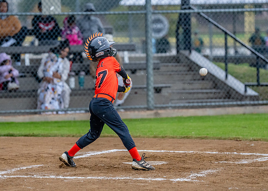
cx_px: 96
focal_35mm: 235
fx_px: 1790
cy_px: 78
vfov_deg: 6.1
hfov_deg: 8.6
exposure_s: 1/1000
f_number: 2.8
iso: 1600
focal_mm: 151
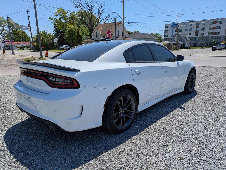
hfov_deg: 69.4
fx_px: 163
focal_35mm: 25
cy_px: 85
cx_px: 113
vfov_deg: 54.9
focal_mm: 5.43
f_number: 1.89
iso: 46
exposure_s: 1/5076
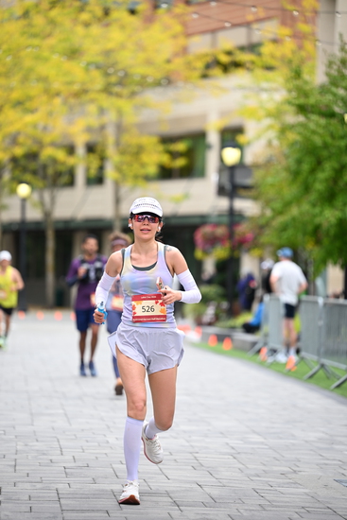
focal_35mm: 150
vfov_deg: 13.7
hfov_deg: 9.2
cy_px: 260
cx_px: 174
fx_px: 2167
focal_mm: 150
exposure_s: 1/2000
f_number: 2.8
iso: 640
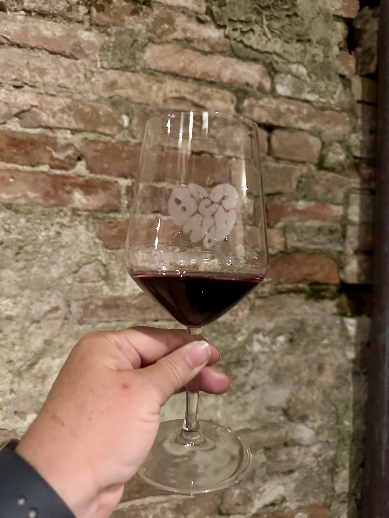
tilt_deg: +1.9
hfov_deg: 56.8
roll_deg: -2.7
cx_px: 194
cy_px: 259
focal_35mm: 24
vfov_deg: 71.6
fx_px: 360
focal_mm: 6.86
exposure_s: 1/25
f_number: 1.78
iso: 1000
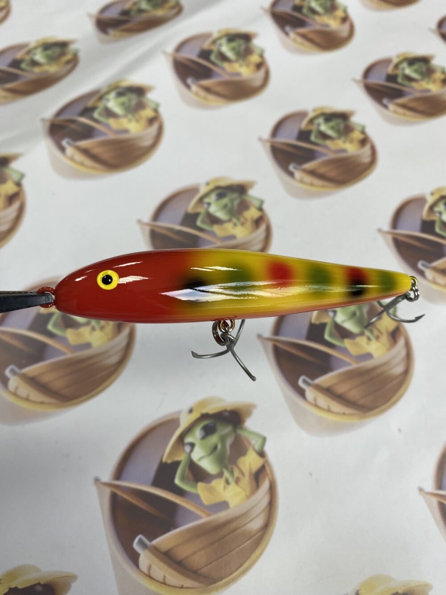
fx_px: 447
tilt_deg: -59.9
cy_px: 298
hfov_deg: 53.1
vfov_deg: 67.3
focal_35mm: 26
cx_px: 223
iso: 100
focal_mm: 4.25
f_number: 1.8
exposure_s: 1/120
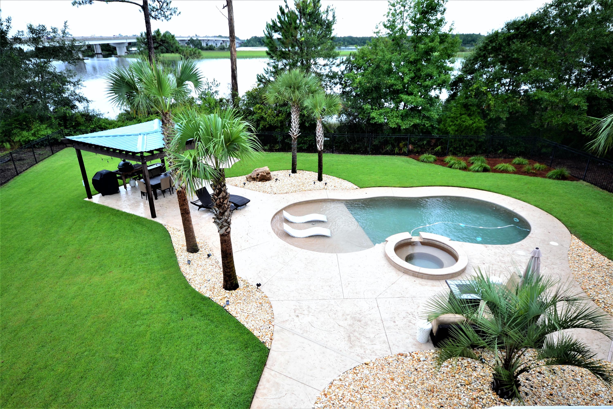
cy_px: 204
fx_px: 358
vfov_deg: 59.5
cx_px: 306
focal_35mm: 21
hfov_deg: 81.2
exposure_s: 1/80
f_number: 8
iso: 400
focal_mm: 14
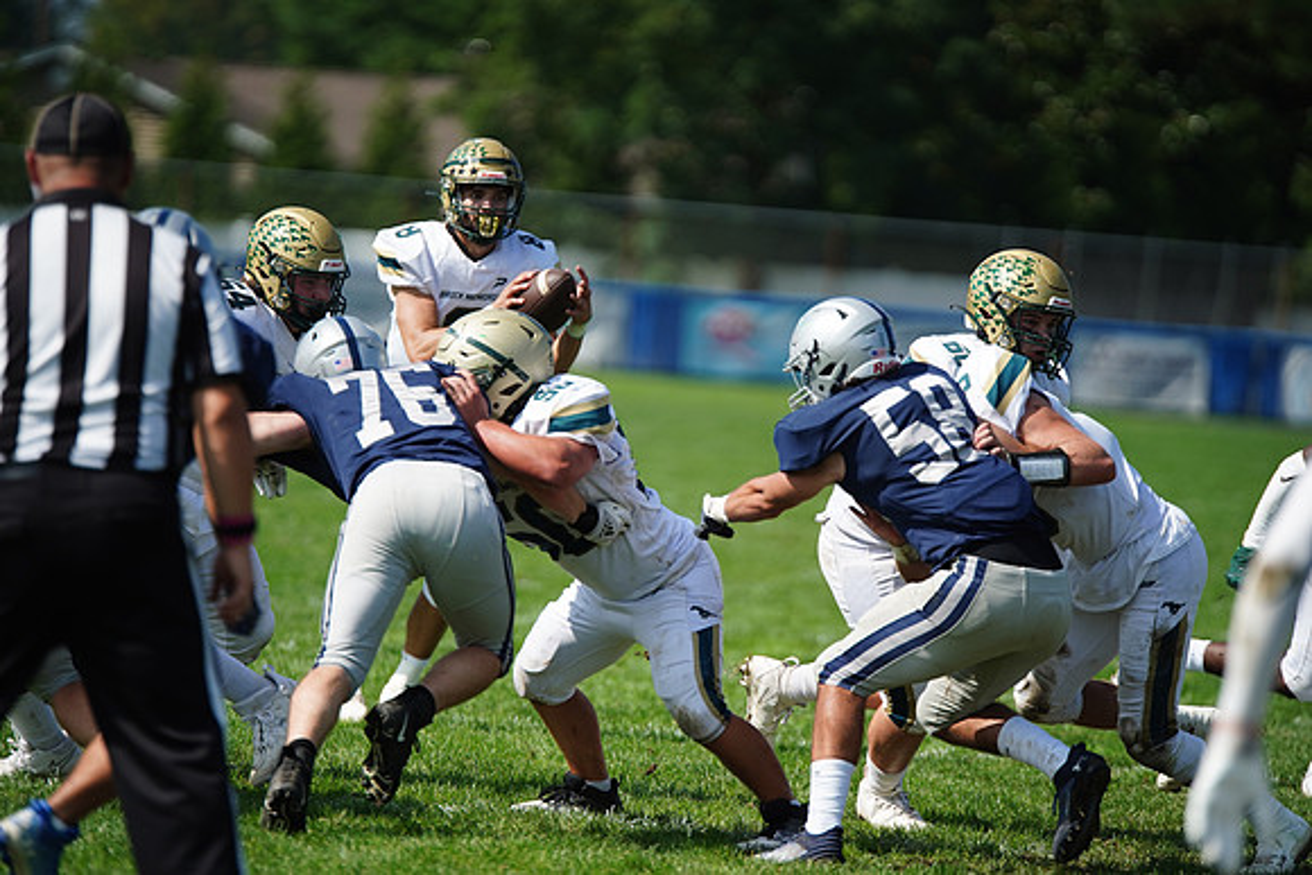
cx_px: 656
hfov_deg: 7.5
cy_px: 438
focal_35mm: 274
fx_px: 9988
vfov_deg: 5.0
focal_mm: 274
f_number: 2.8
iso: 400
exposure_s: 1/5000
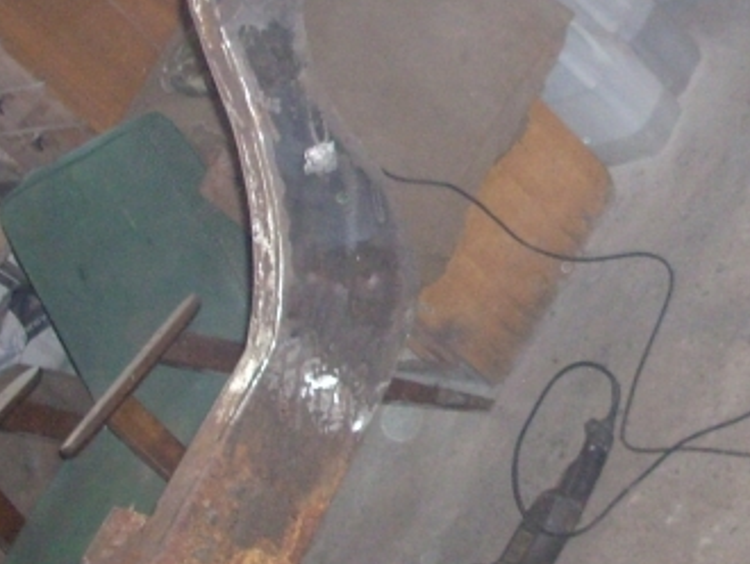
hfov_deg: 22.7
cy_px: 142
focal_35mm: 84
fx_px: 1821
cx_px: 684
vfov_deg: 17.5
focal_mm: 6.2
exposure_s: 1/60
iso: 400
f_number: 2.8
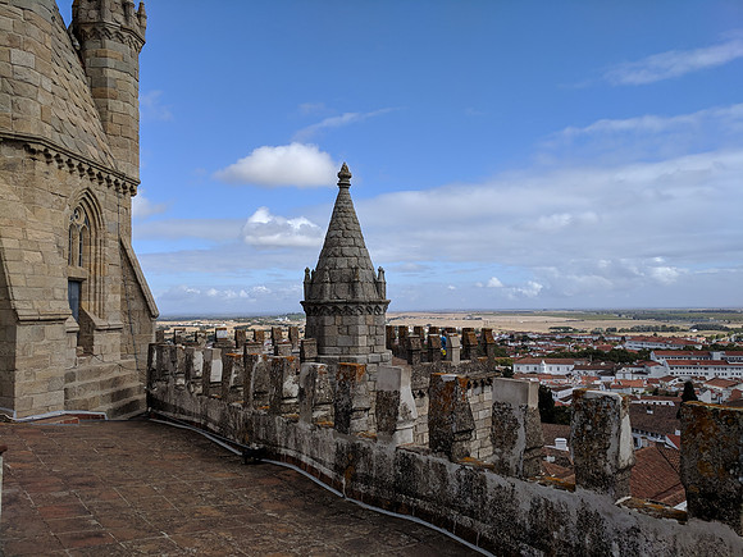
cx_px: 372
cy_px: 278
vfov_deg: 53.1
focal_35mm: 26
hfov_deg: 67.3
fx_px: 558
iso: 53
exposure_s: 1/2387
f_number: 2
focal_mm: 4.67
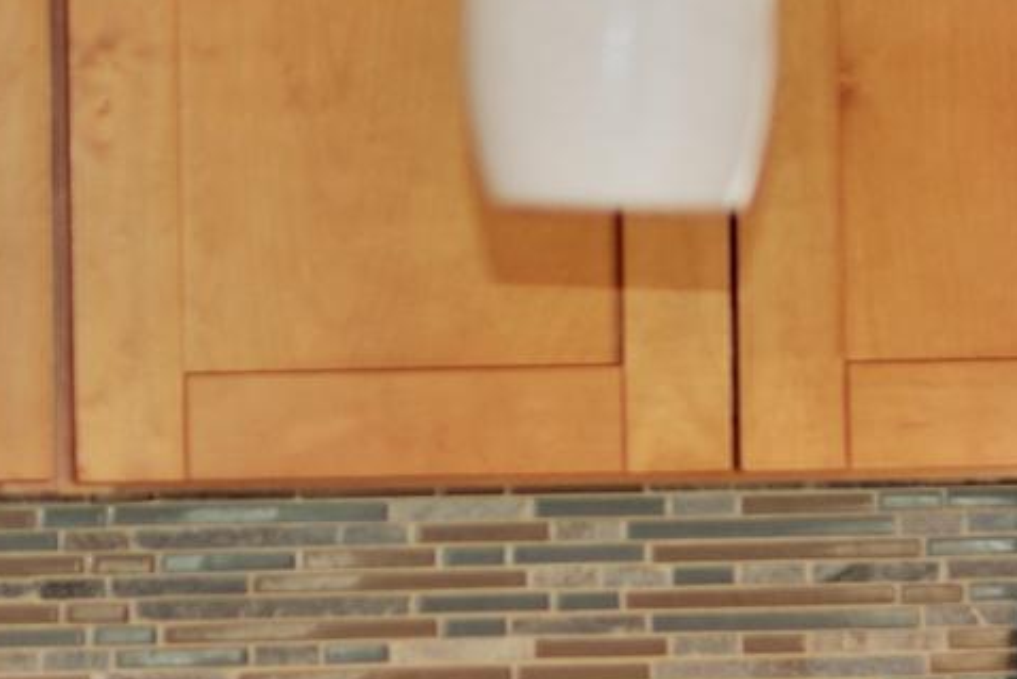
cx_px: 415
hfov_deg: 9.1
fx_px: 6362
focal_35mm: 225
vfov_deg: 6.1
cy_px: 311
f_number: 2
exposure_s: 1/160
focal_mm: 35
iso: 100
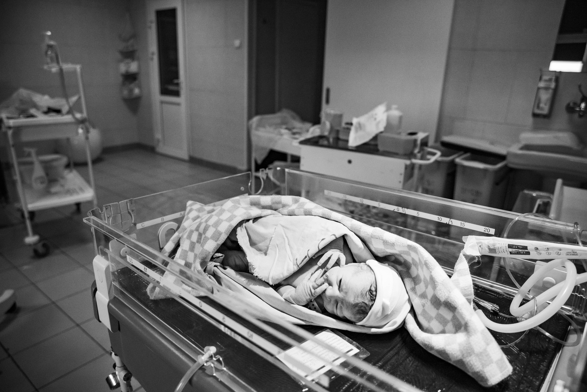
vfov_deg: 53.2
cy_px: 196
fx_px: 391
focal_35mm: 24
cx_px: 294
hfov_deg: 73.7
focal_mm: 24
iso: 3200
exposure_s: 1/1600
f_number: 2.8
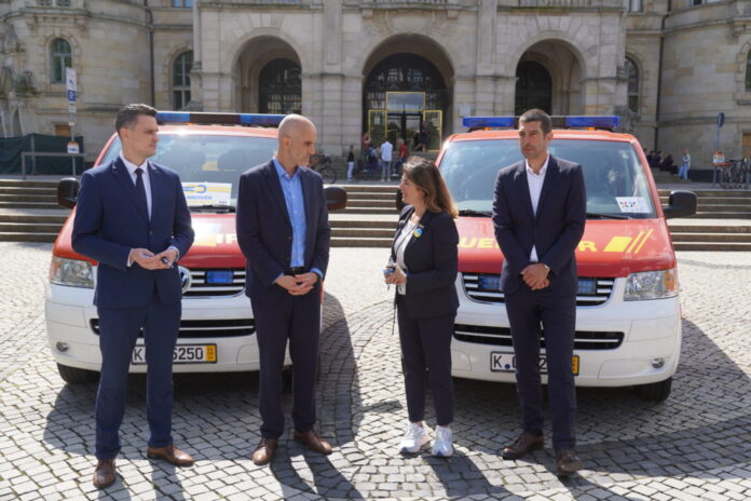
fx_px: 720
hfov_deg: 55.1
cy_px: 250
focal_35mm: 34
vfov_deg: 38.4
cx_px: 376
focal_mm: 23
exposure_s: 1/500
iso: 100
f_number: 4.5
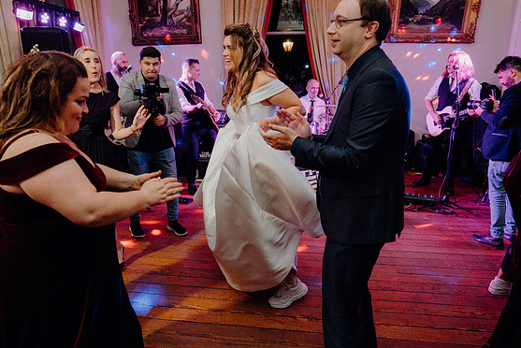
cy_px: 172
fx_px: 362
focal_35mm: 25
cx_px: 252
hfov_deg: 71.5
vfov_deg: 51.3
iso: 2500
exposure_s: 1/160
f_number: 3.5
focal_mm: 24
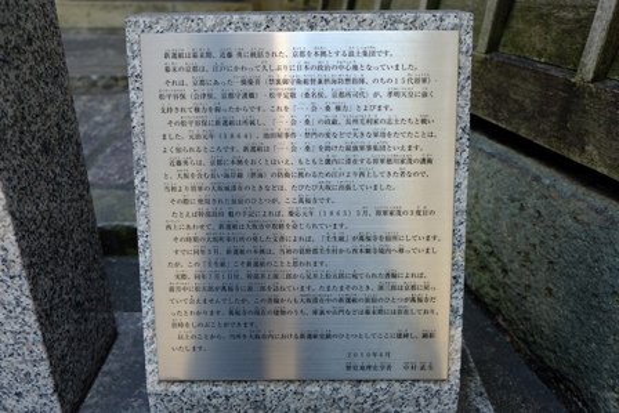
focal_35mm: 29
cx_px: 310
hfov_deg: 63.6
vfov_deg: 45.0
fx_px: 499
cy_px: 206
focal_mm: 19.6
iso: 200
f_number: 2.8
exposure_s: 1/220
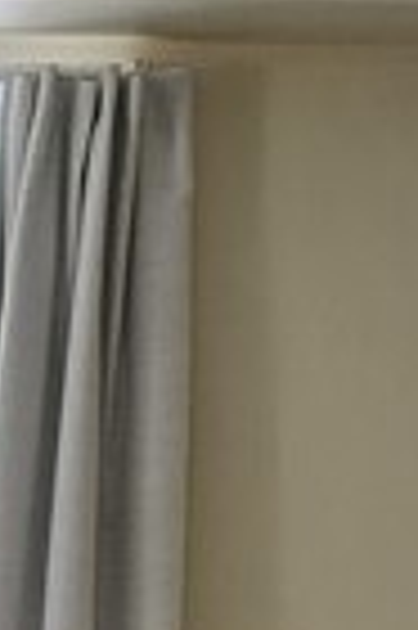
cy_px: 837
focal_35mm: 99
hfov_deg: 12.3
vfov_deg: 19.0
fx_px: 1728
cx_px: -405
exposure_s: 1/60
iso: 80
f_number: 2.2
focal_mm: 2.2
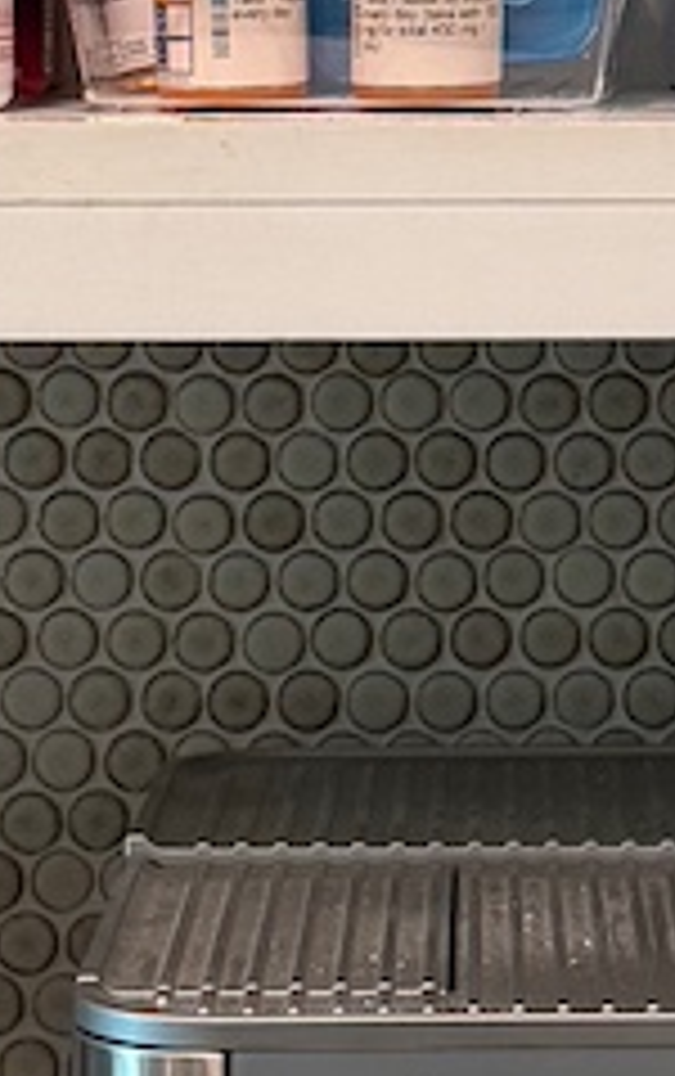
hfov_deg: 7.7
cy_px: -18
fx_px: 4989
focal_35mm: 170
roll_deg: -0.2
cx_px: 688
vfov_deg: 12.2
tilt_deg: -0.5
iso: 160
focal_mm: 6.76
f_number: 1.78
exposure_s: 1/60
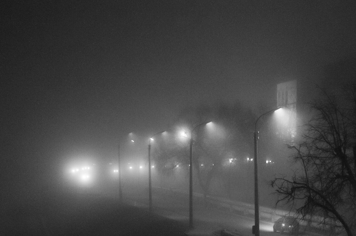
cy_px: 182
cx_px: 274
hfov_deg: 17.0
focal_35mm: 120
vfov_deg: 11.4
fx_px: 1185
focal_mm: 50
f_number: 1.8
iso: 1600
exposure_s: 1/80
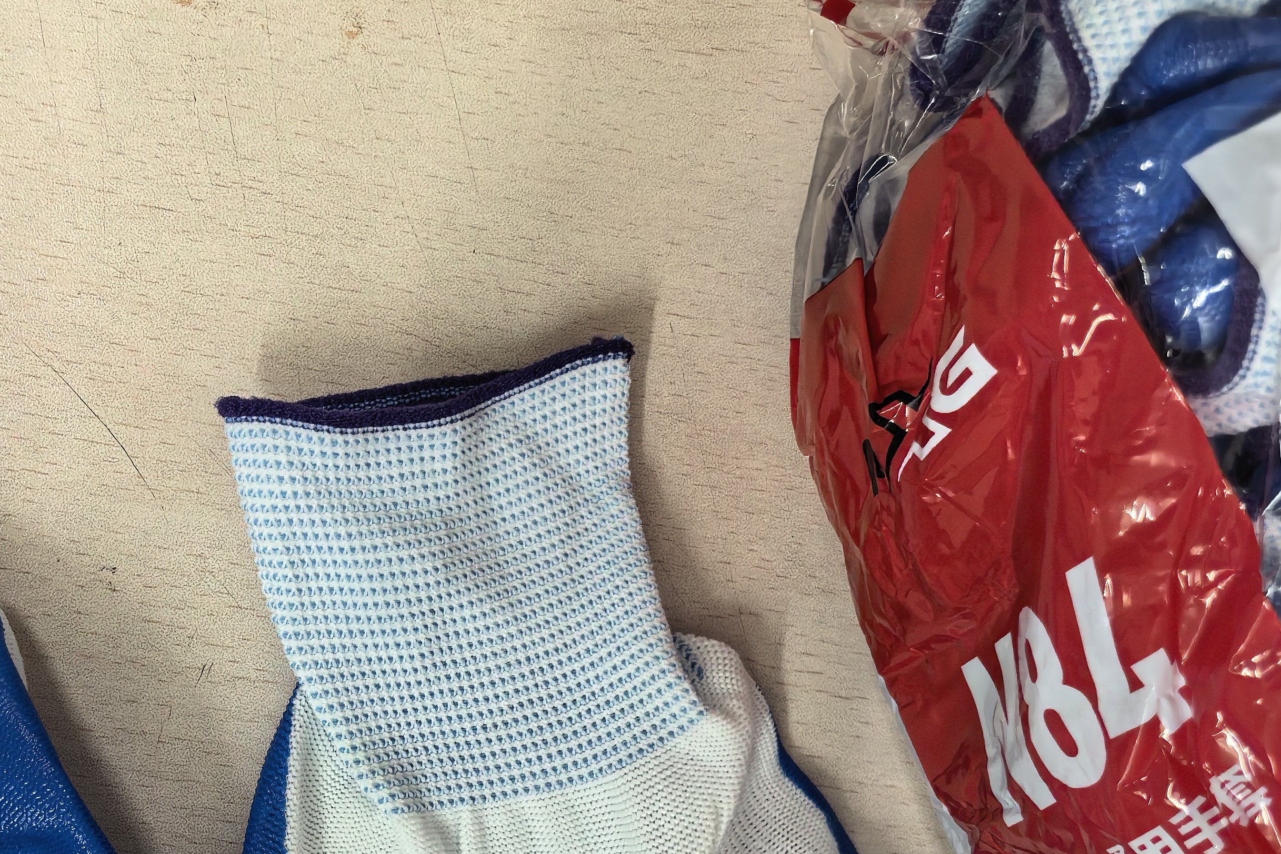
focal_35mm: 42
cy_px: 750
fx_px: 1494
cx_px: 339
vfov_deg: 30.6
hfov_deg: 45.0
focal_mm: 5.75
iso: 320
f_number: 2
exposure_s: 1/50
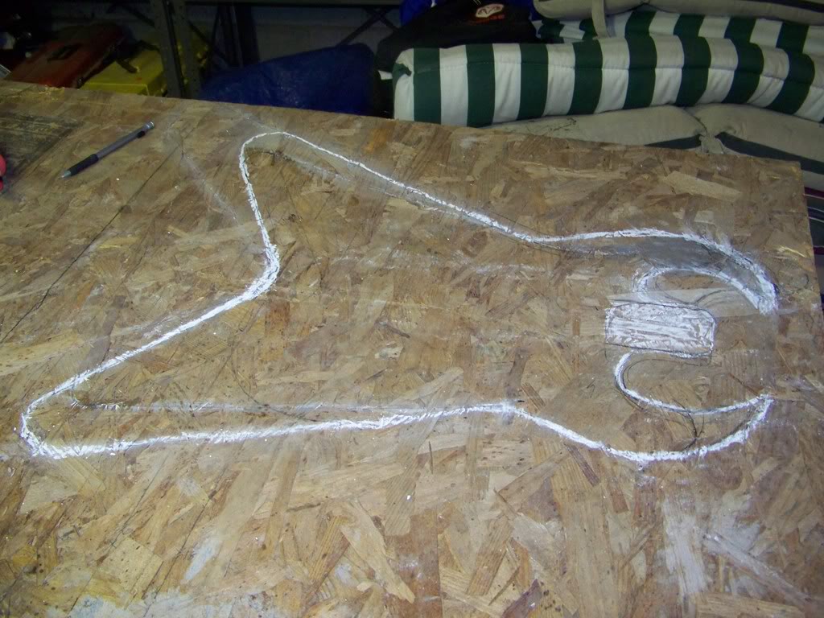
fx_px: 857
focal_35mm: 36
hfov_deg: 51.4
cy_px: 309
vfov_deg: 39.7
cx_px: 412
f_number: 2.8
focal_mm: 5.85
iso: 200
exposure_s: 1/30
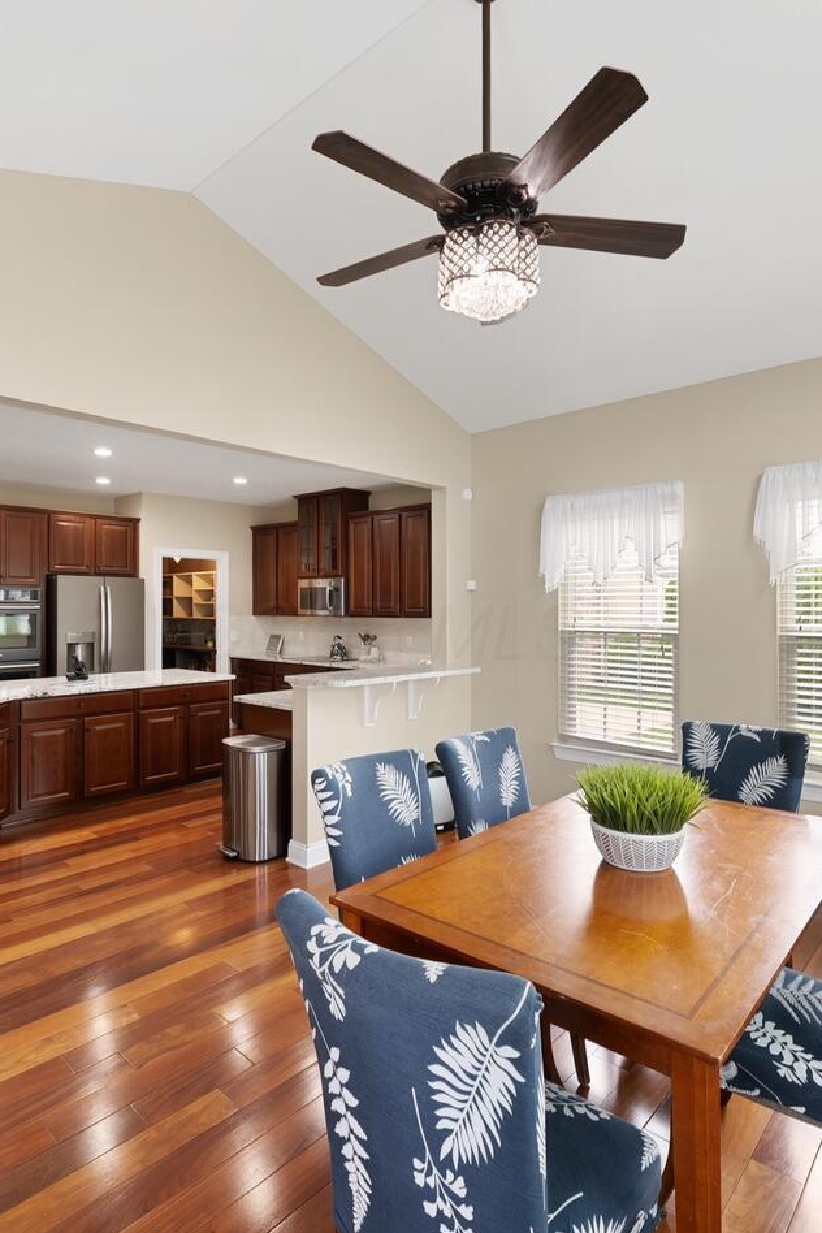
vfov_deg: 86.9
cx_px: 385
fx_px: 651
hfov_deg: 64.5
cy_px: 631
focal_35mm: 19
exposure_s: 1/8
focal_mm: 12
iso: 160
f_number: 7.1
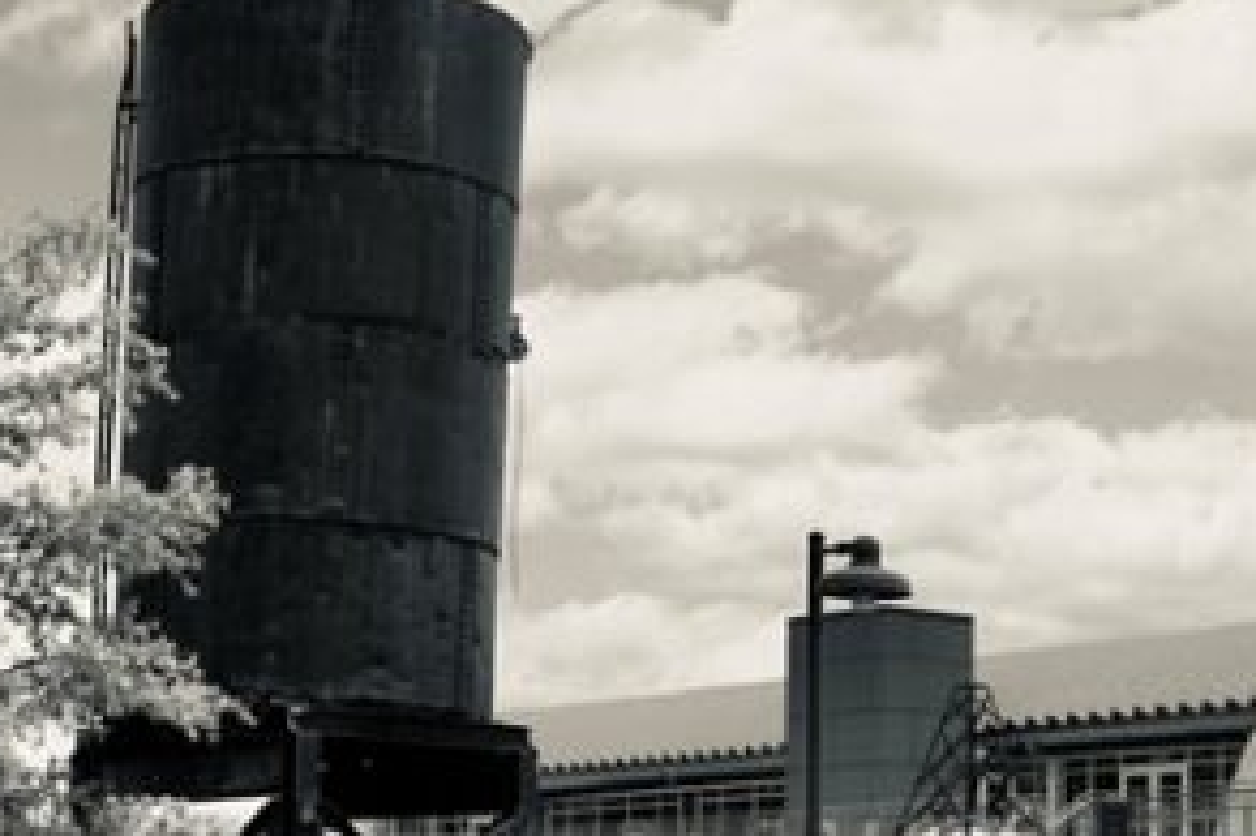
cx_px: 874
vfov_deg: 15.8
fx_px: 2999
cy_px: 570
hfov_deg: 23.5
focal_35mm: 86
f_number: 8
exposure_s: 1/1600
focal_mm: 28
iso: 400
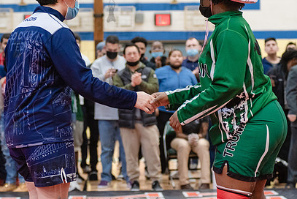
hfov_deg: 17.9
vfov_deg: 12.0
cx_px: 111
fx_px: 941
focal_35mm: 114
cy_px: 80
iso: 4000
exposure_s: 1/320
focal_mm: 80
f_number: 3.5
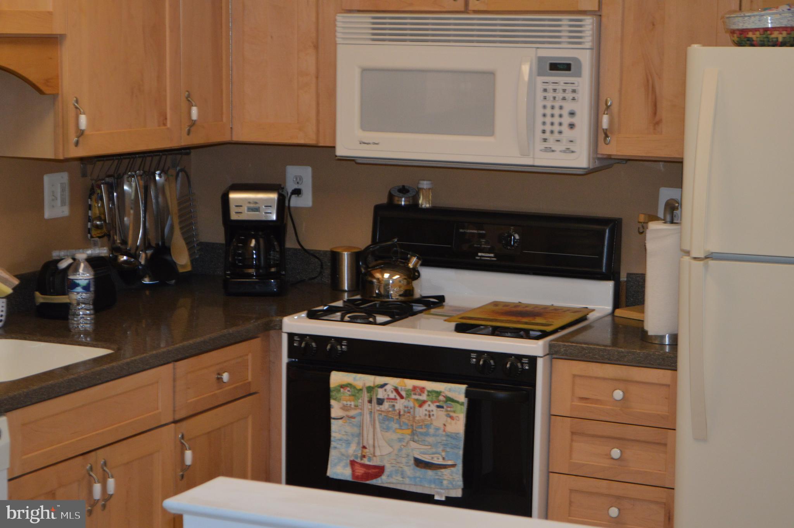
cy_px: 264
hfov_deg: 26.0
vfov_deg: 17.5
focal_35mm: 78
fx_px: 1719
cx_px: 397
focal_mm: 52
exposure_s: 1/60
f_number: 5.6
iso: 900
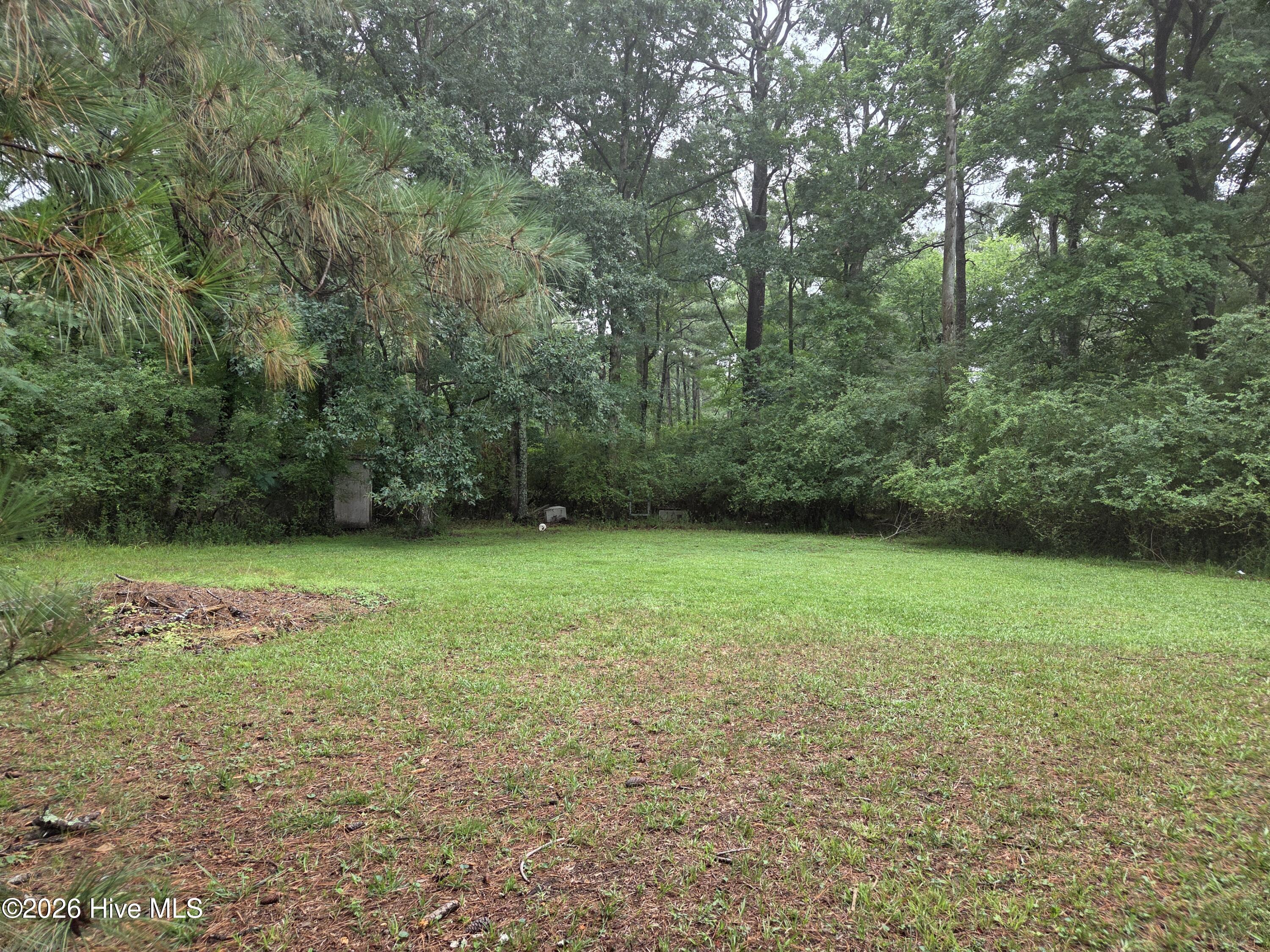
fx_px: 844
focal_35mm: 23
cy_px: 476
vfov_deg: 58.9
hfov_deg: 73.9
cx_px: 635
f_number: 1.8
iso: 64
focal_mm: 5.4
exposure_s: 1/359
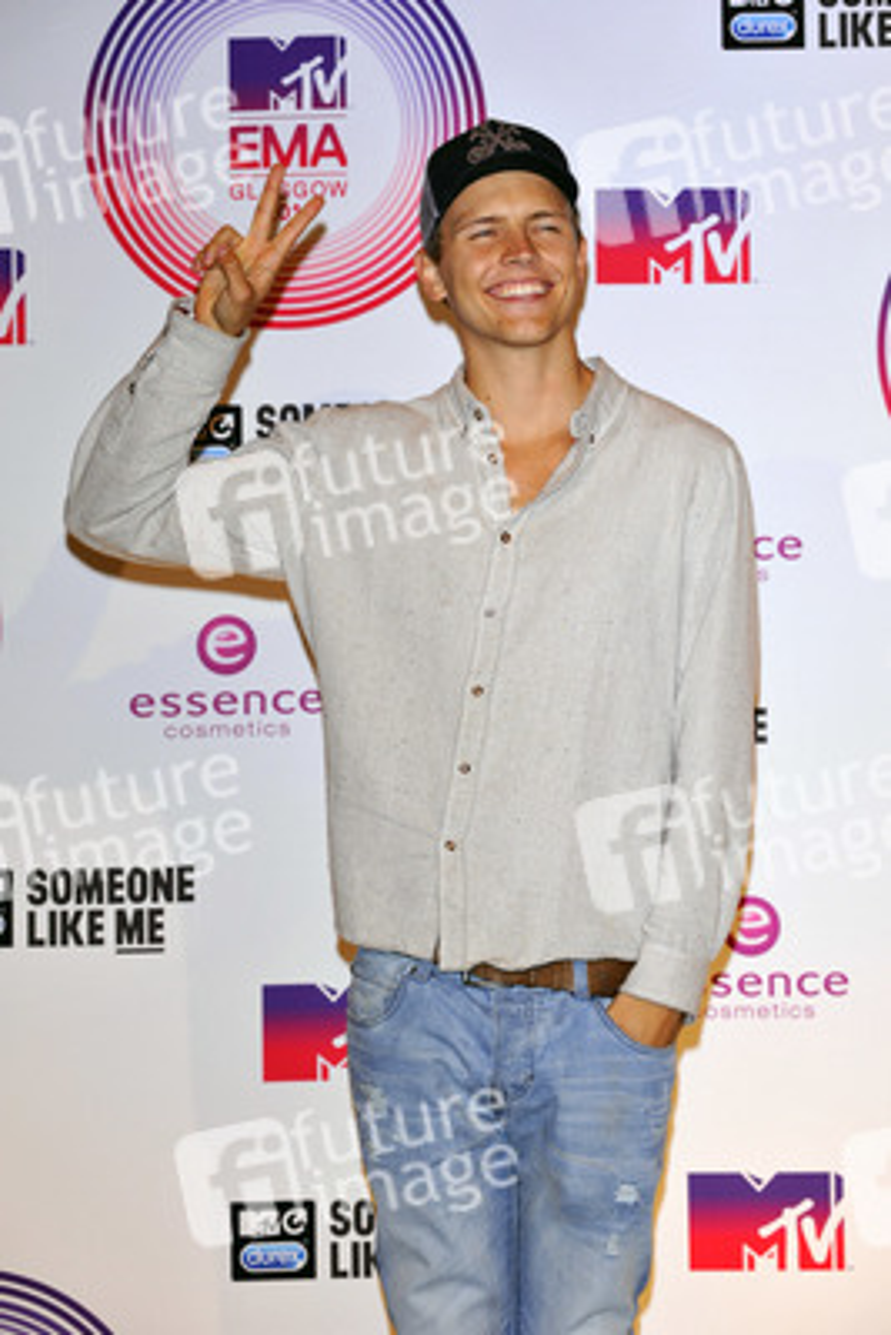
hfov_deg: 13.1
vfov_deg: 19.4
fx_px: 3894
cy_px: 668
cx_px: 446
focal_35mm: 105
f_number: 7.1
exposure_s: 1/250
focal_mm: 105
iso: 800
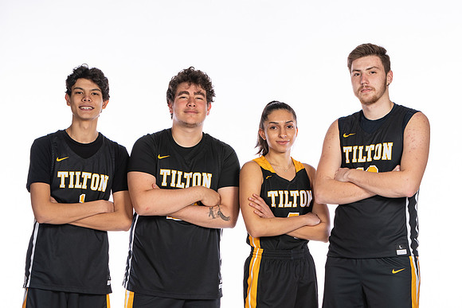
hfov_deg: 13.8
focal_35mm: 149
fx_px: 1914
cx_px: 230
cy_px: 158
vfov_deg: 9.2
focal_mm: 82
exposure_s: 1/100
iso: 100
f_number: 5.6
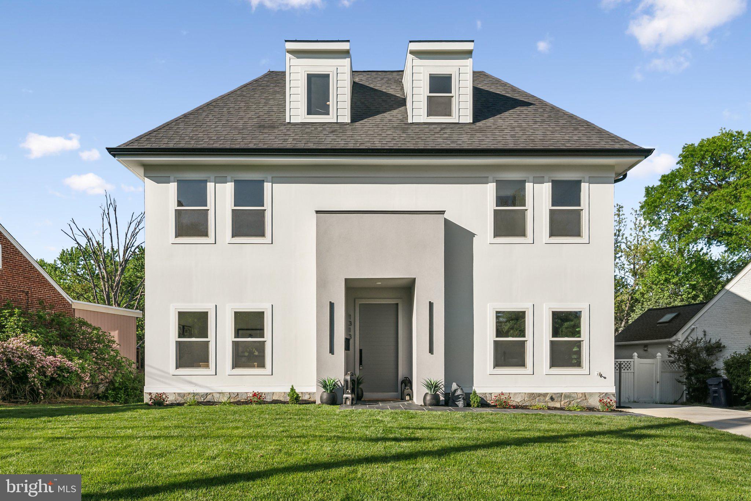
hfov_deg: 78.6
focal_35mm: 22
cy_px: 250
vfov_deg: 57.3
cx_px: 376
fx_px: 459
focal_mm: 22
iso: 80
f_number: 10
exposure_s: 1/160
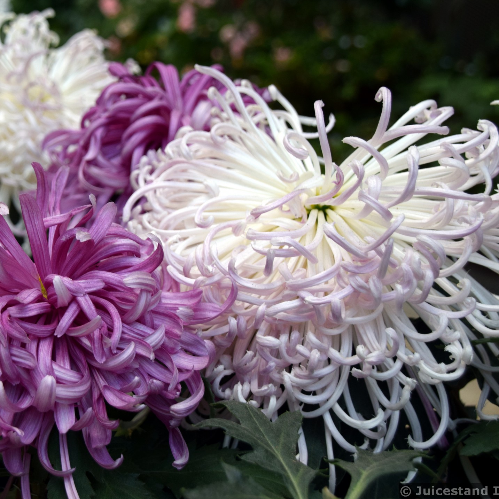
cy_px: 249
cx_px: 142
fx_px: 1191
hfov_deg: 23.5
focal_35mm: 73
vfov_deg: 23.7
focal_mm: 38
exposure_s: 1/160
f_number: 6.3
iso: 400
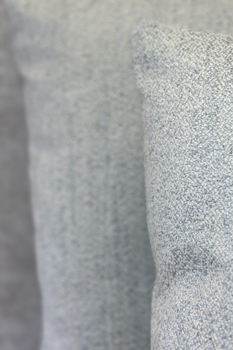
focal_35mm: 70
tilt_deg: -19.2
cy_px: 128
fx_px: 680
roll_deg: +0.0
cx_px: 160
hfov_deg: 19.4
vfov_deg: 28.7
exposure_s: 1/358
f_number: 1.78
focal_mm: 6.86
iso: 80
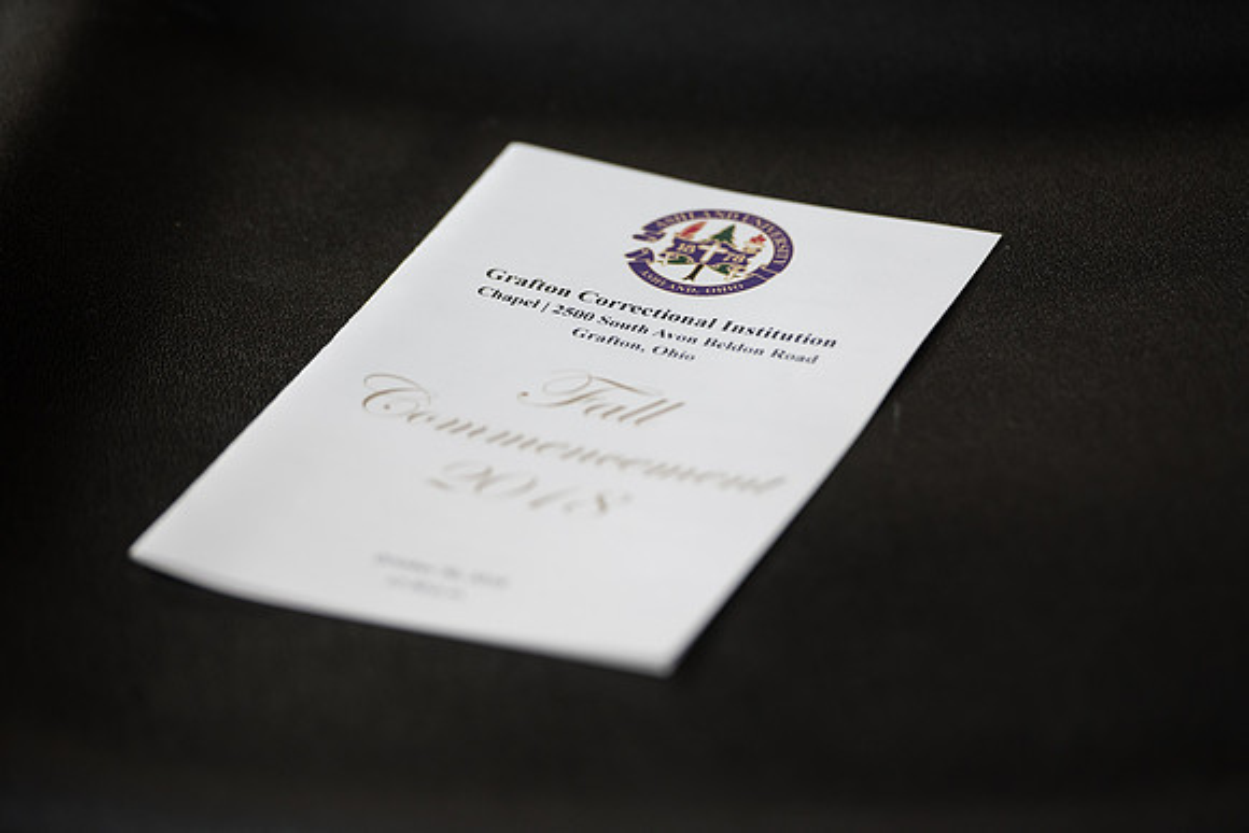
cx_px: 624
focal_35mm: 200
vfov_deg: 6.9
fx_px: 6940
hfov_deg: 10.3
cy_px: 416
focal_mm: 200
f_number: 4
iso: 1000
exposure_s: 1/250
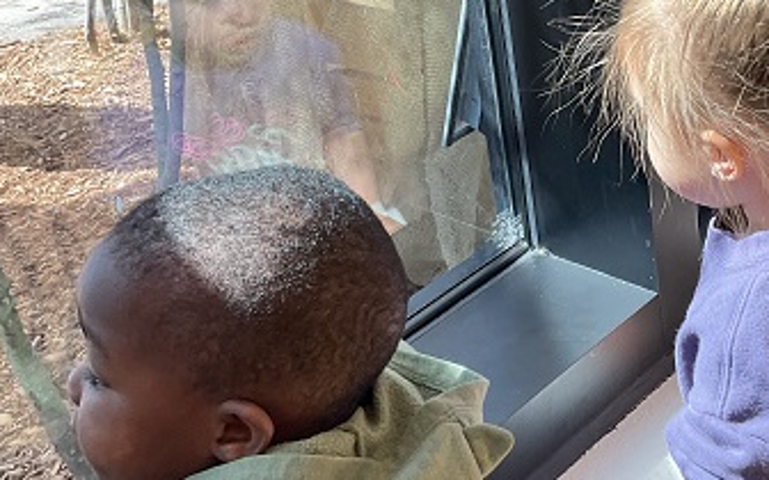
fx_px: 1278
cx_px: 465
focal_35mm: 61
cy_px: 34
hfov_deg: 33.4
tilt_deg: -21.4
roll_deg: +9.0
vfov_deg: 20.8
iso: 40
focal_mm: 3
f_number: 1.8
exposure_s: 1/120
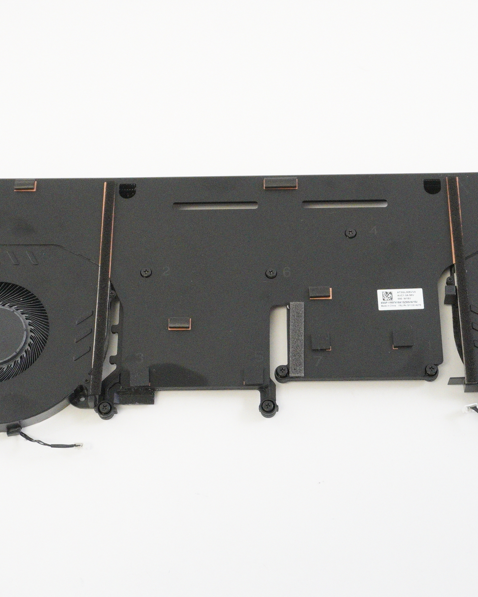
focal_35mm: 62
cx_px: 270
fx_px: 1091
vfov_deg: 30.6
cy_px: 299
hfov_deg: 24.7
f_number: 5.6
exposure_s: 1/320
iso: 8000
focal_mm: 29
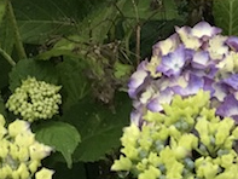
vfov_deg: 9.4
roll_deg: +0.5
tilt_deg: -12.7
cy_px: -237
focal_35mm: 142
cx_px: 261
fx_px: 977
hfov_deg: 13.6
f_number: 1.8
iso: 20
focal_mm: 3.99
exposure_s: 1/152
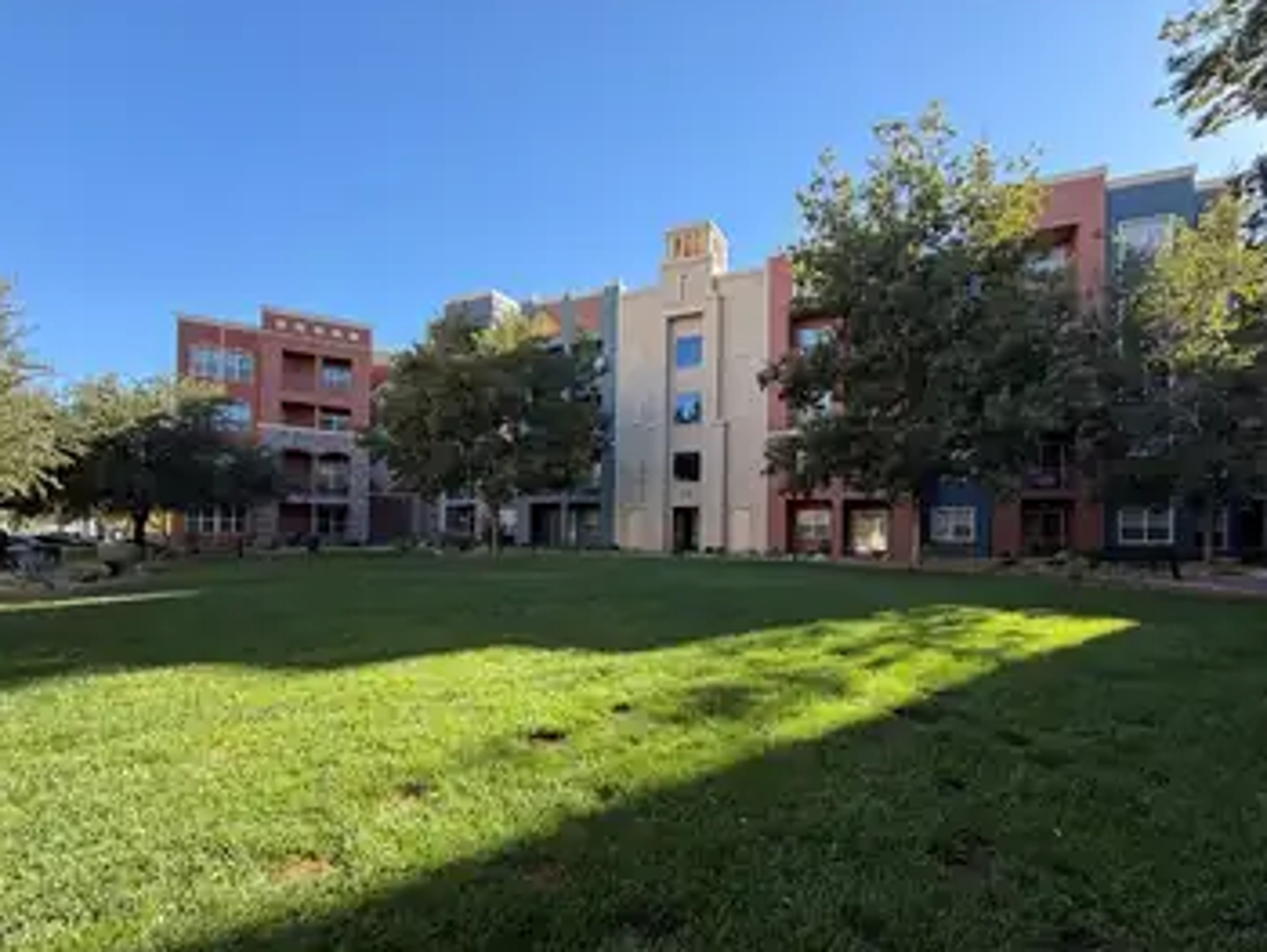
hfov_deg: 94.3
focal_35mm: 16
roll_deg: -0.8
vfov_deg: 77.9
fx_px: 586
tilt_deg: +0.6
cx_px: 677
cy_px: 525
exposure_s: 1/502
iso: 50
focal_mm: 2.22
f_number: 2.2
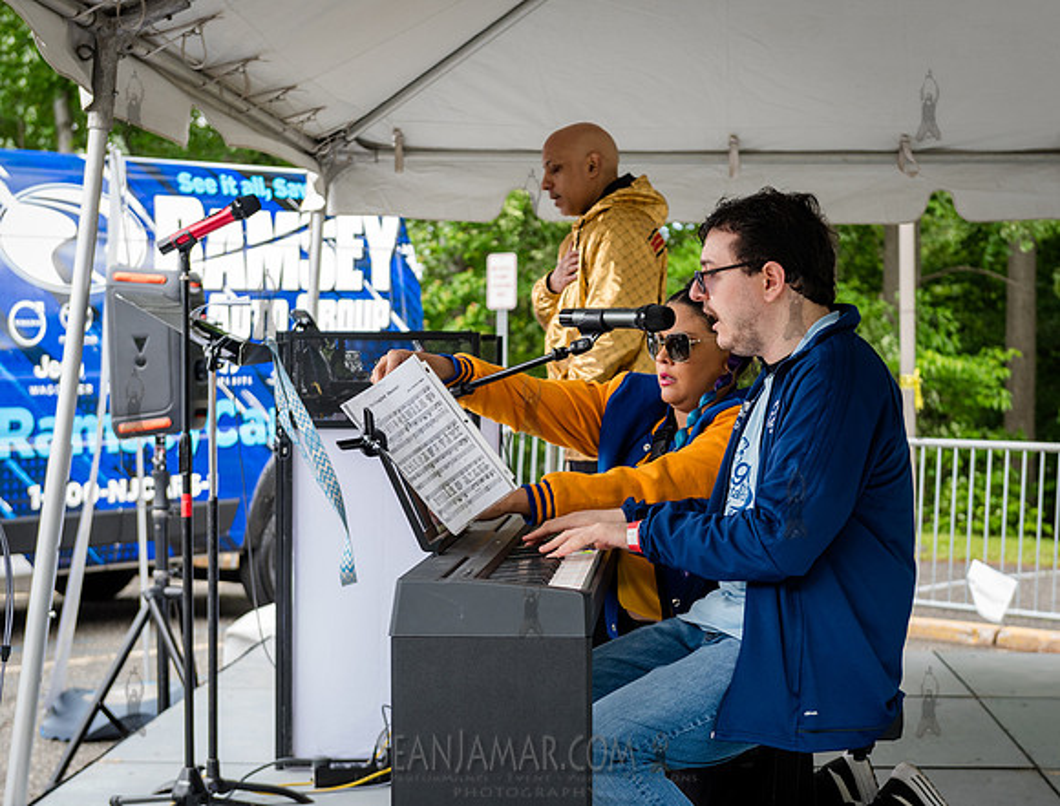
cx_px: 602
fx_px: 2157
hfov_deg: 27.6
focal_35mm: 70
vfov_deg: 21.2
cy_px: 430
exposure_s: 1/160
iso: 400
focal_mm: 58
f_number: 4
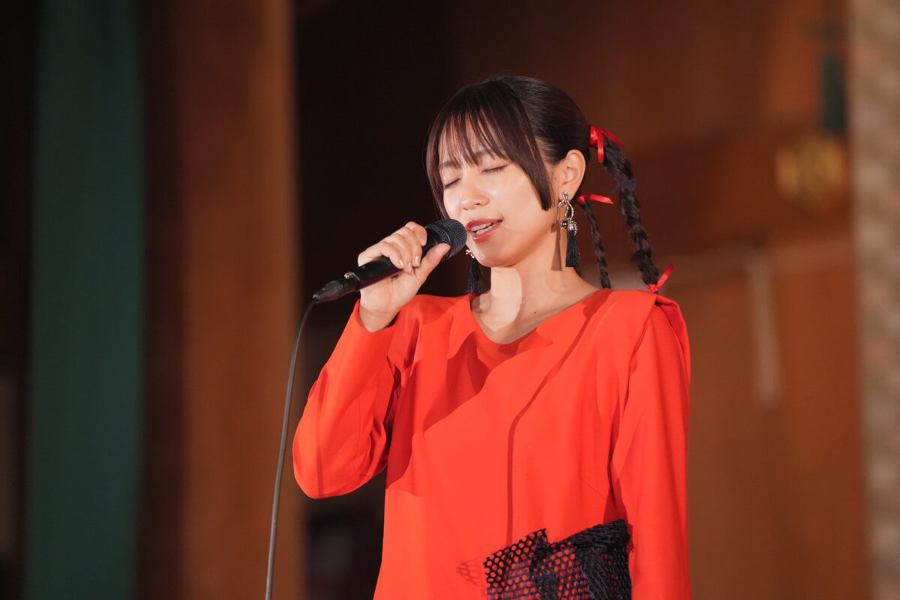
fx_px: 4700
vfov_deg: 7.3
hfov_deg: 10.9
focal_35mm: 188
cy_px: 300
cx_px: 450
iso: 5000
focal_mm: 188
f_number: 2.8
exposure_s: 1/125
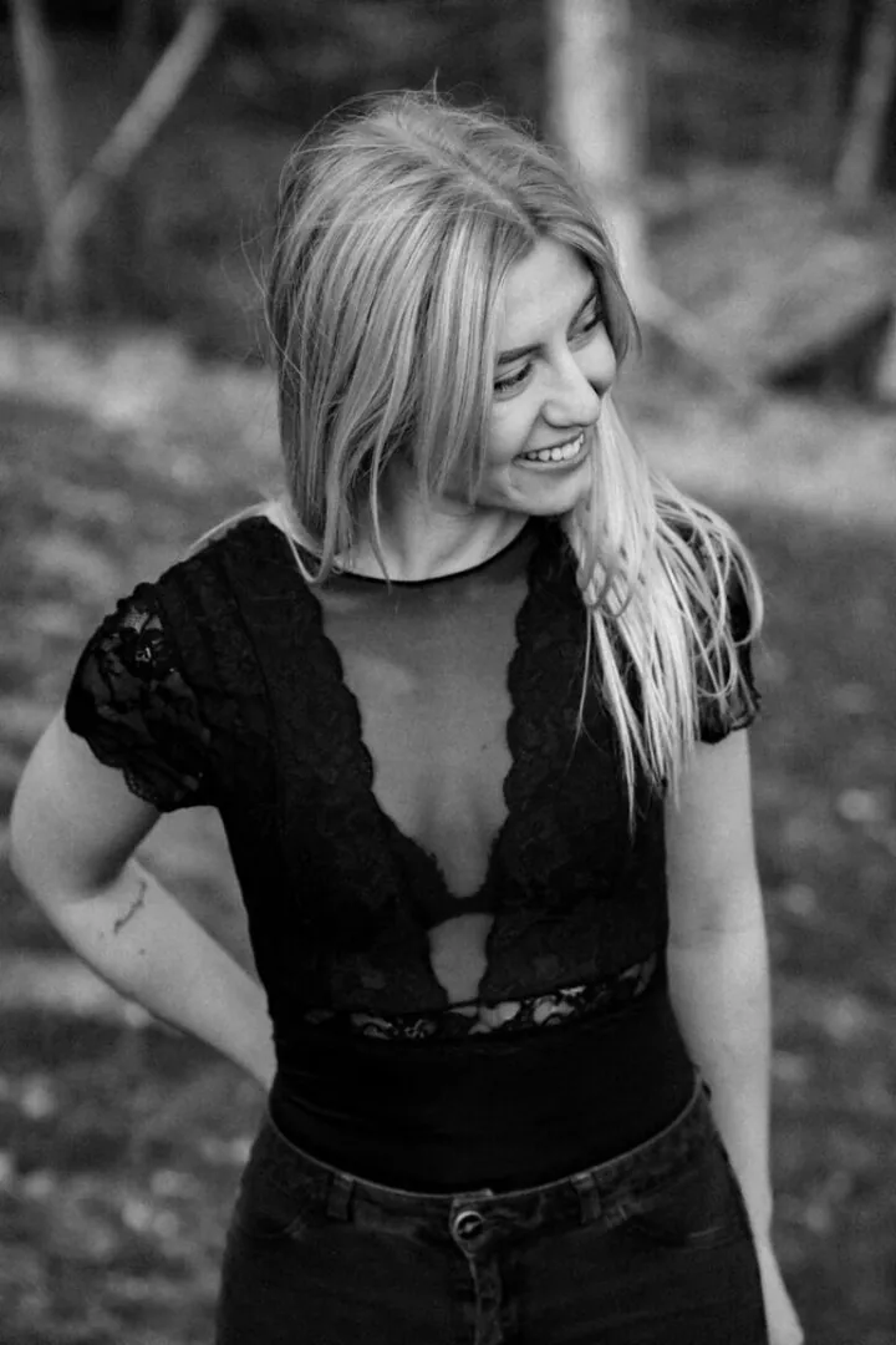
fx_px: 3173
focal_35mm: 85
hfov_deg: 16.1
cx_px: 448
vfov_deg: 23.9
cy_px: 672
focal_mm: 85
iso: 2000
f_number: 4
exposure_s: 1/2000
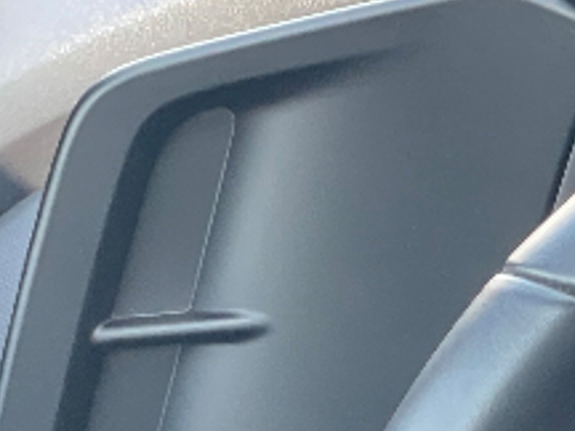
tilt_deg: -29.1
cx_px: 1230
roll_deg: -0.7
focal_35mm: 246
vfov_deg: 5.9
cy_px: 865
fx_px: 4086
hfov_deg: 7.6
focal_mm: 6
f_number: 2
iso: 200
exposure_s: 1/122
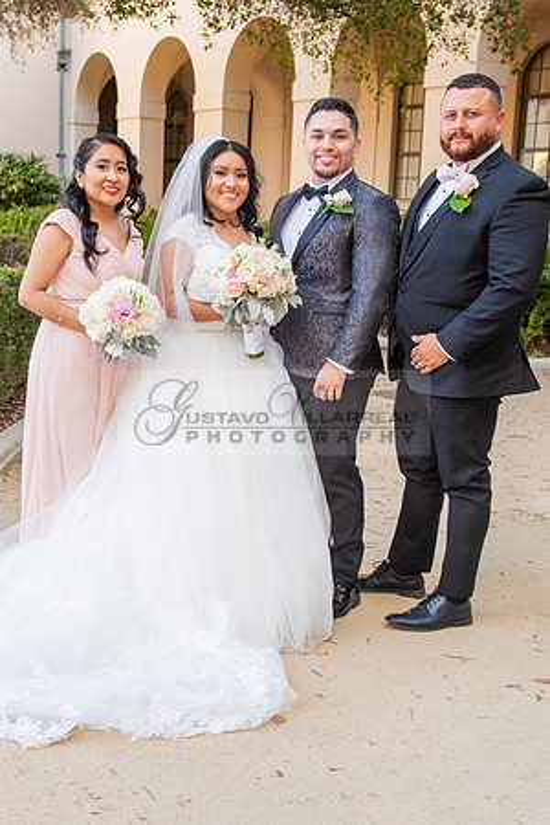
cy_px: 420
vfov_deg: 40.5
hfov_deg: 27.6
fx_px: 1119
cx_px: 221
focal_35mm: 49
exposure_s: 1/200
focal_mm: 32
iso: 640
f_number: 4.5
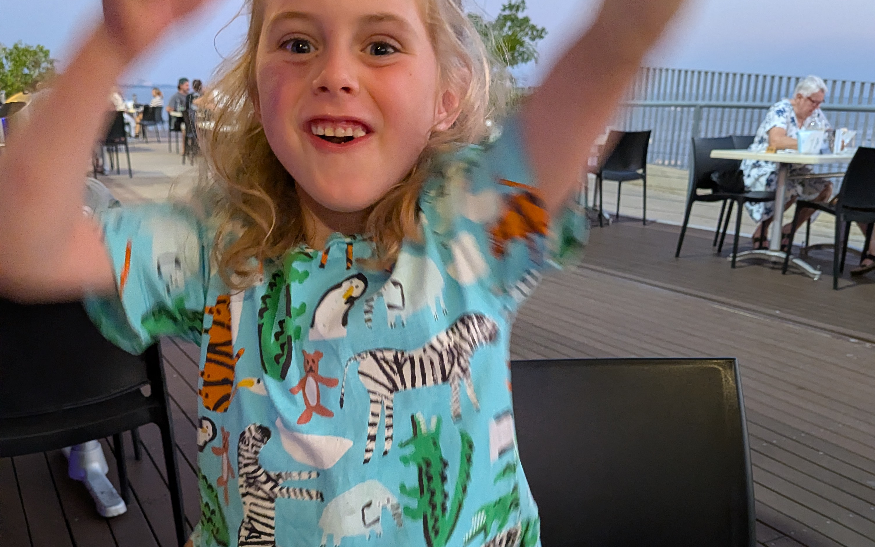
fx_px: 811
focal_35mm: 34
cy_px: 388
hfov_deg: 56.7
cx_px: 438
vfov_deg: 36.7
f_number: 1.7
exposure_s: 1/100
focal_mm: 4.53
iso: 437
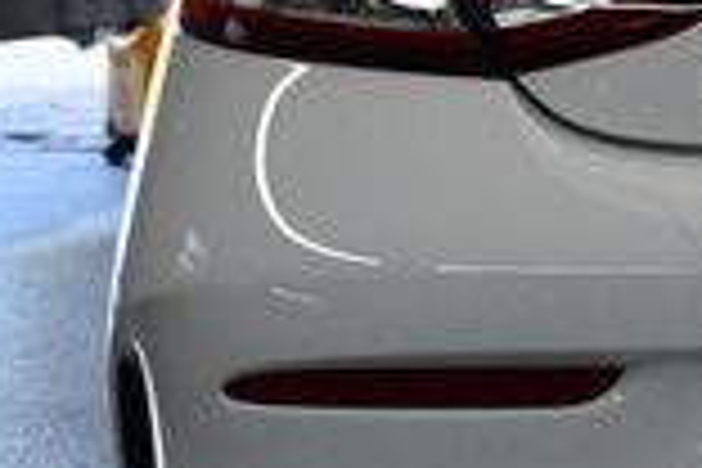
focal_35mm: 160
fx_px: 3120
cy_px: 54
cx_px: 1346
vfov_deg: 8.6
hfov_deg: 11.7
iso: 800
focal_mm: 26
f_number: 3.8
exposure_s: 1/250
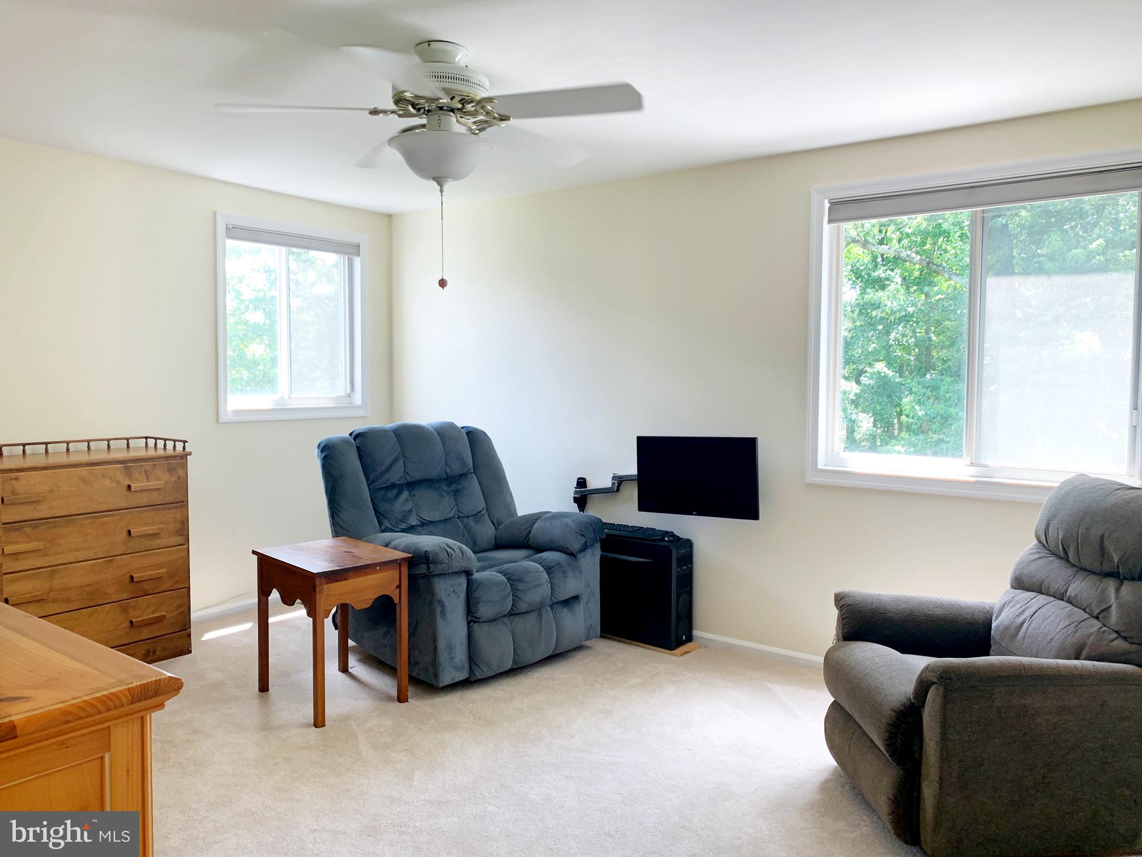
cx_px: 571
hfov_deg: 67.3
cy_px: 428
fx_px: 858
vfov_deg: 53.1
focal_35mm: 26
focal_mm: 4.25
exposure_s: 1/120
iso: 64
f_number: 1.8
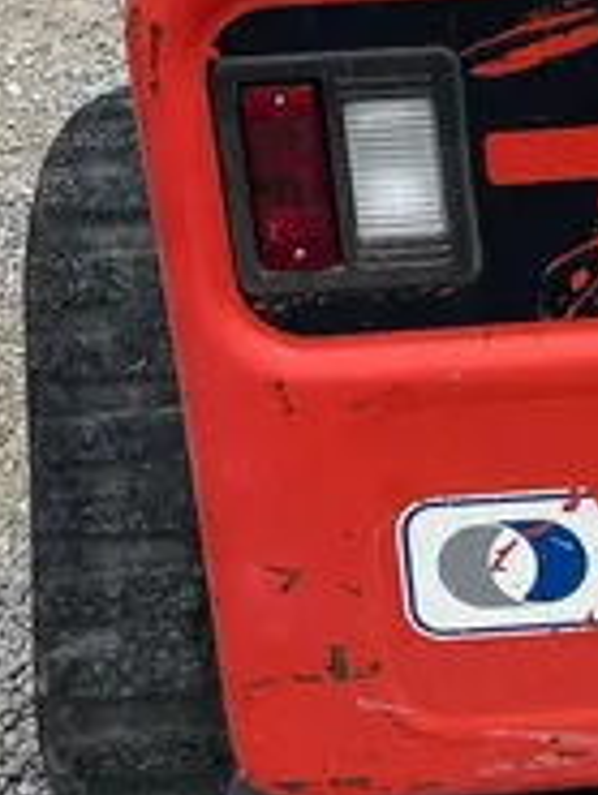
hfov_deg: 13.4
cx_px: 955
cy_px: -28
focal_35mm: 103
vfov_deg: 18.5
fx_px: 2370
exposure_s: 1/4149
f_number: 1.6
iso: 50
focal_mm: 5.1
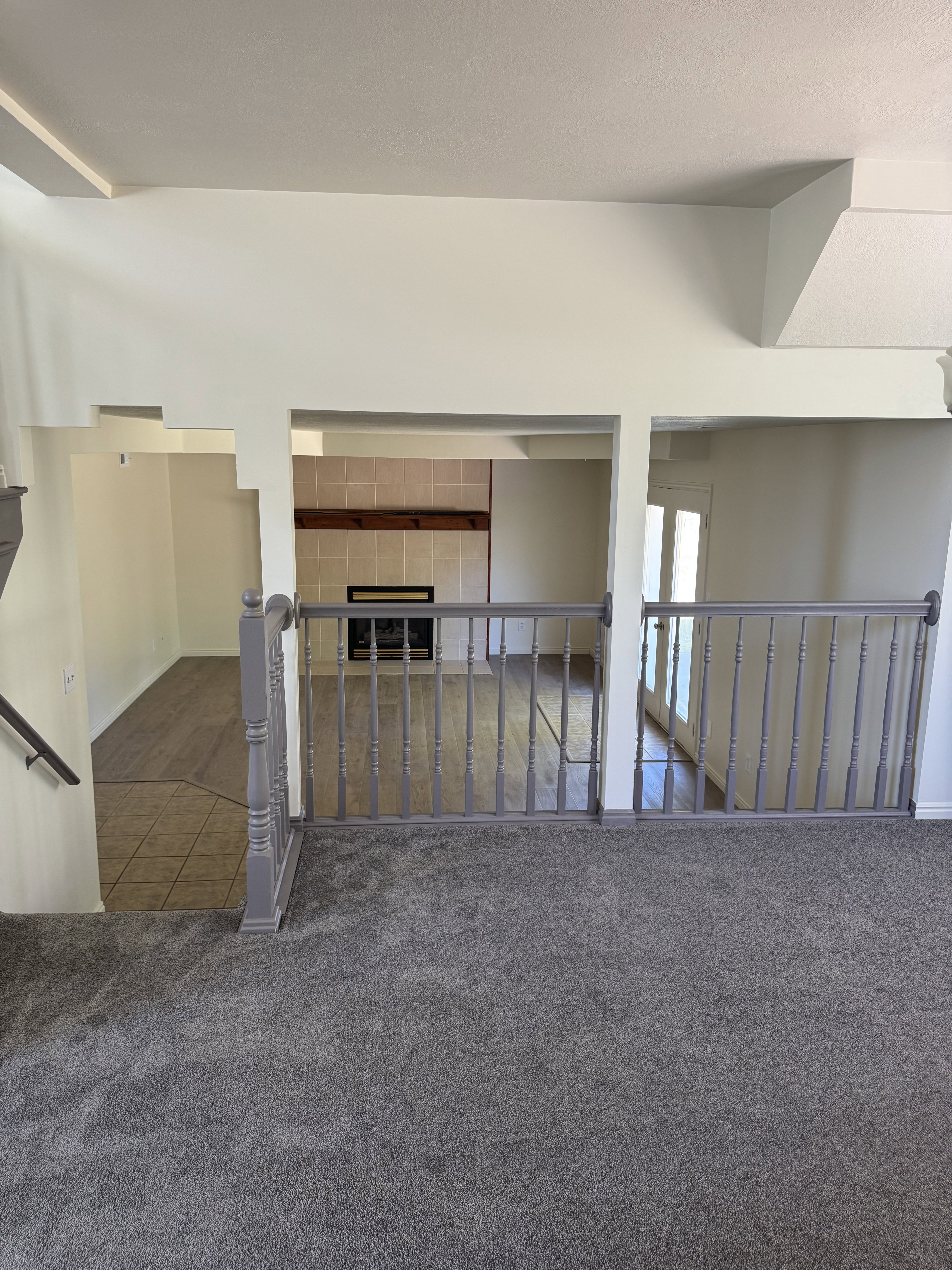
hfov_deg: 56.8
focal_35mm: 24
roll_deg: -0.7
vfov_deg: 71.6
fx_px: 880
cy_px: 635
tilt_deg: -11.2
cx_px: 476
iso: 125
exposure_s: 1/60
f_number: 1.78
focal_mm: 6.76
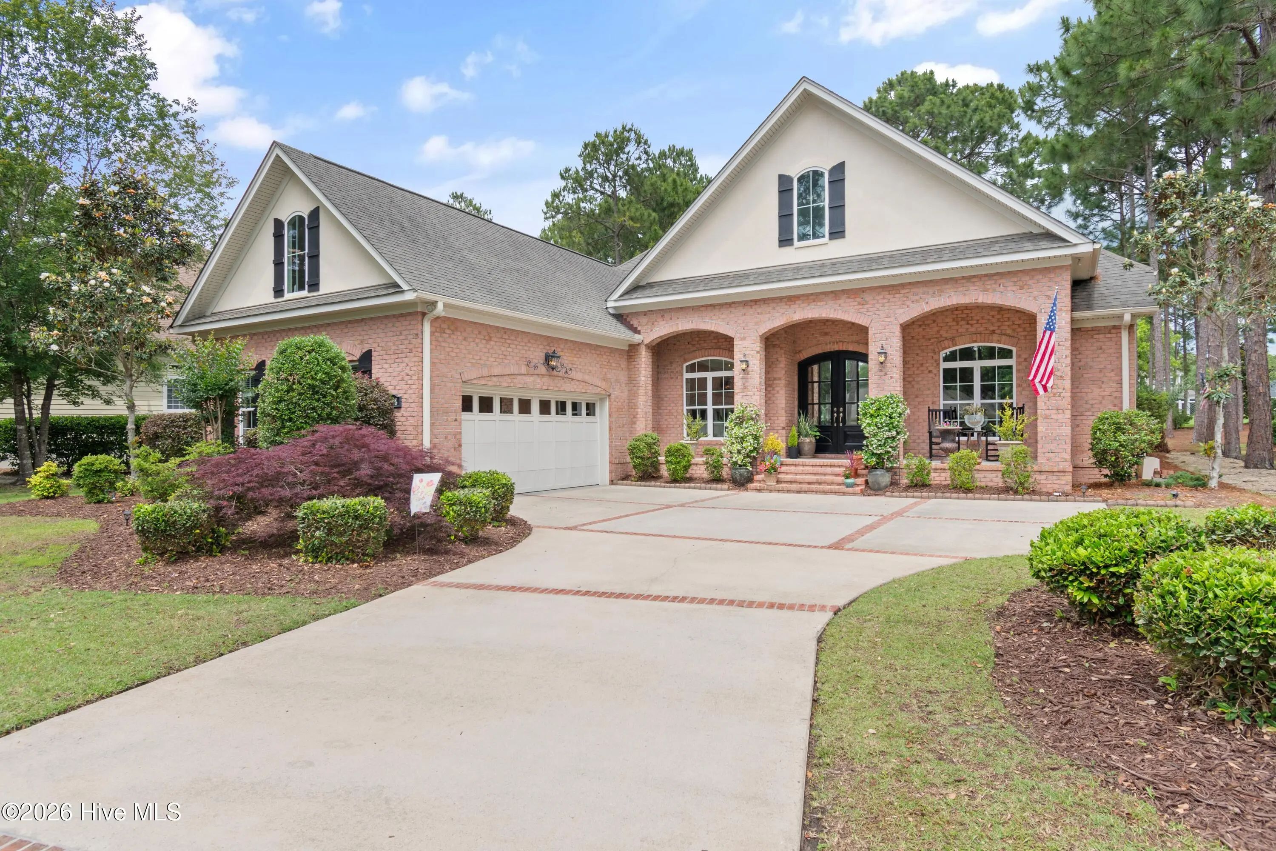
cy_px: 426
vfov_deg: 64.6
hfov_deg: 86.9
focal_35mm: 19
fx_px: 673
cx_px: 638
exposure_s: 1/125
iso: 100
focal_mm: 13
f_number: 5.6
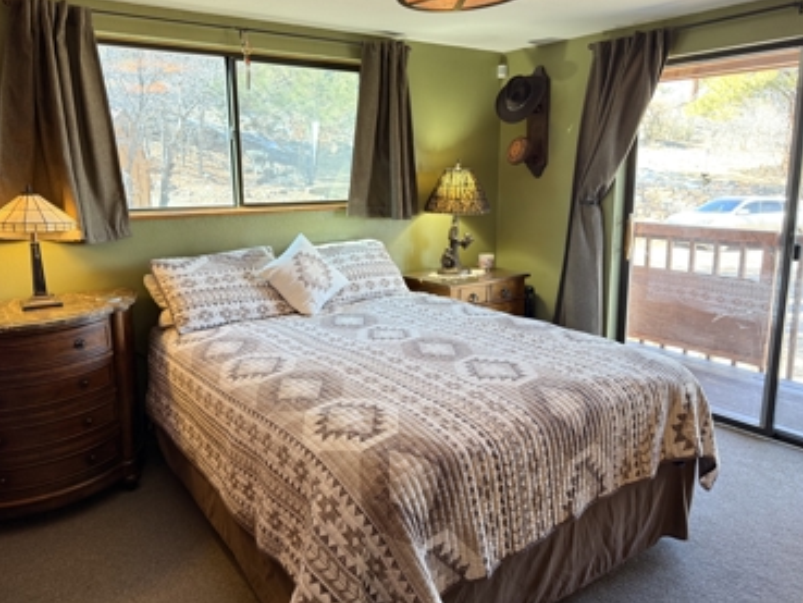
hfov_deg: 67.3
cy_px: 285
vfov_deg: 53.1
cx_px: 385
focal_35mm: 26
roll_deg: +0.3
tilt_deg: -9.7
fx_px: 603
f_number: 1.78
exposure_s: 1/60
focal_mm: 6.76
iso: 250
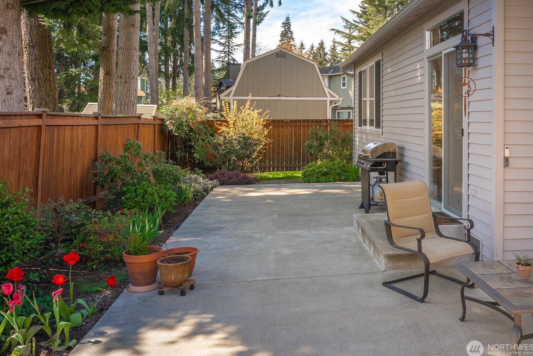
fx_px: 385
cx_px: 261
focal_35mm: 26
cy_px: 169
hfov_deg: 69.4
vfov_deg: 49.6
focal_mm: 24
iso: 80
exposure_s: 1/60
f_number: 7.1
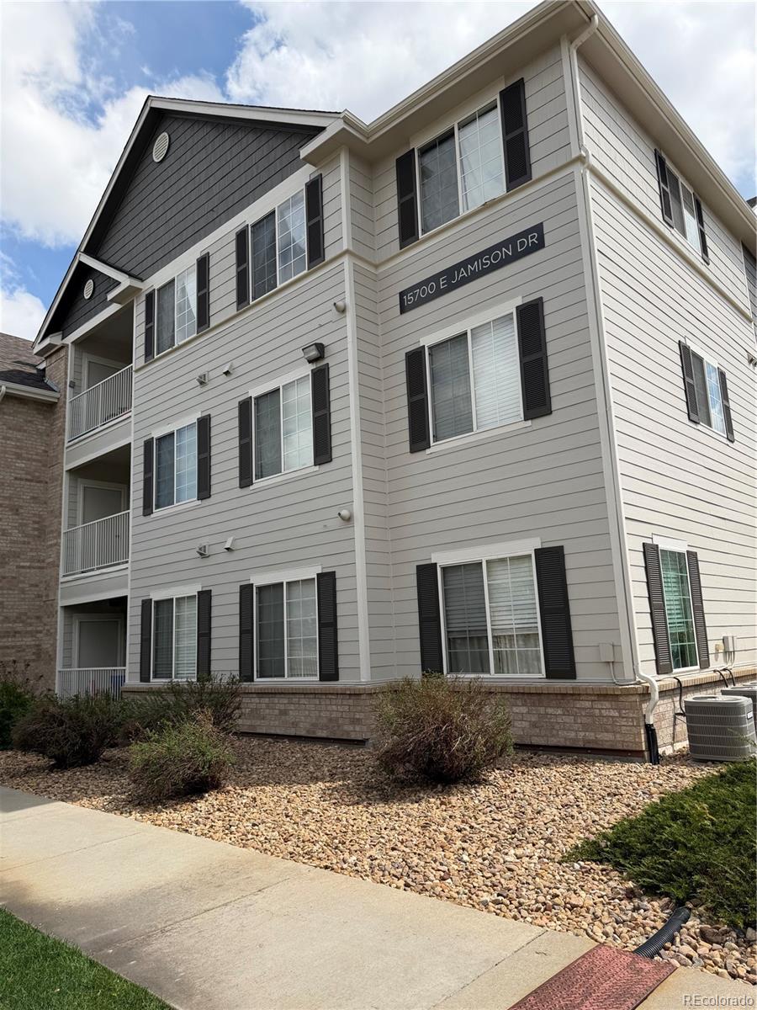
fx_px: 700
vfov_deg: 71.6
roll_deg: +3.5
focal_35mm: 24
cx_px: 378
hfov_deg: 56.8
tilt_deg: +9.8
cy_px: 505
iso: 80
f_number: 1.78
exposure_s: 1/5714
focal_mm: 6.76
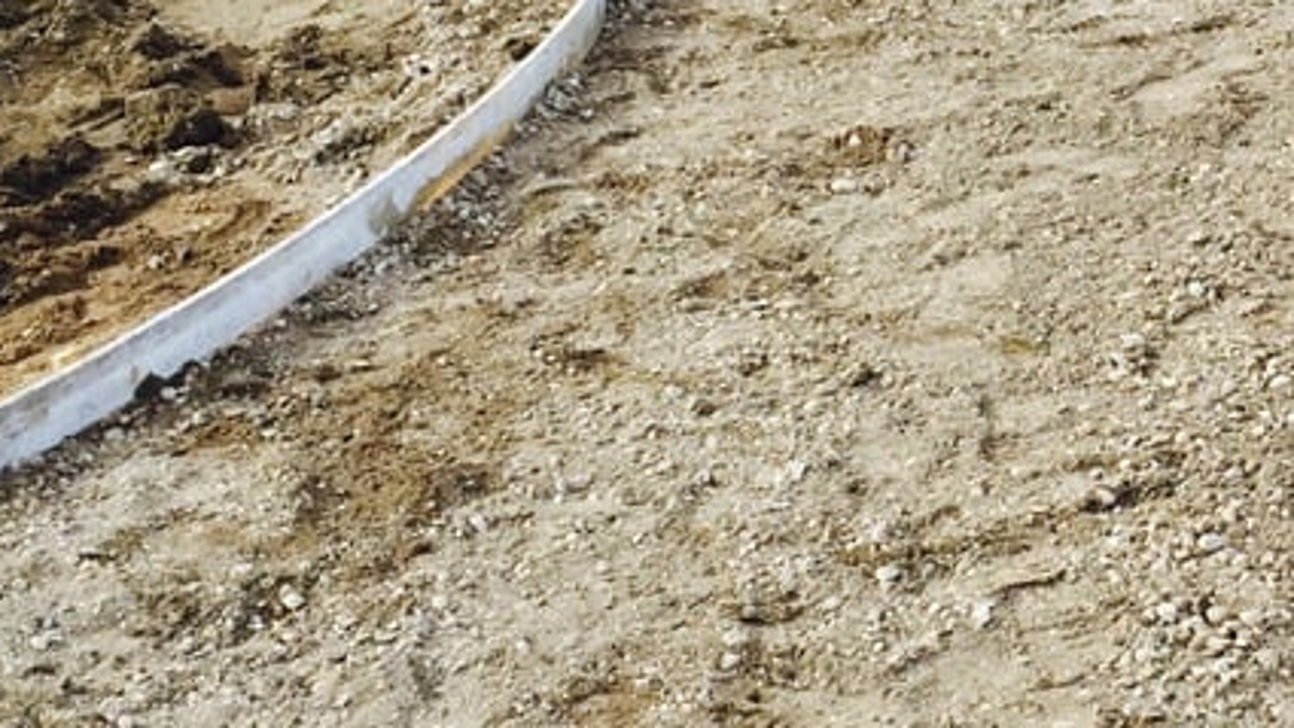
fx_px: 3397
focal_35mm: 99
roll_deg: +2.3
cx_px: 1302
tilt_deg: -16.1
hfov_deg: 20.8
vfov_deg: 12.2
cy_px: 228
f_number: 2.2
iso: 32
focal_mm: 4.15
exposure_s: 1/842
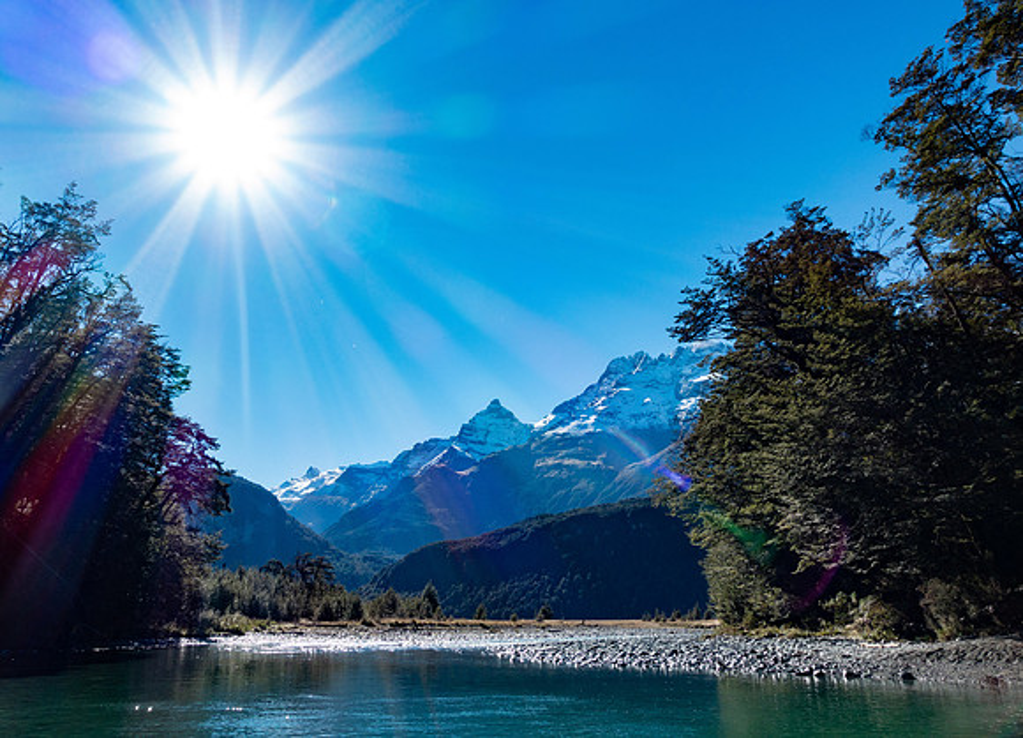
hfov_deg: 61.2
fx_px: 862
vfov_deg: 46.1
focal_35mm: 30
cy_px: 307
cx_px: 462
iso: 125
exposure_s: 1/320
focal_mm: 8.8
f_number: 8
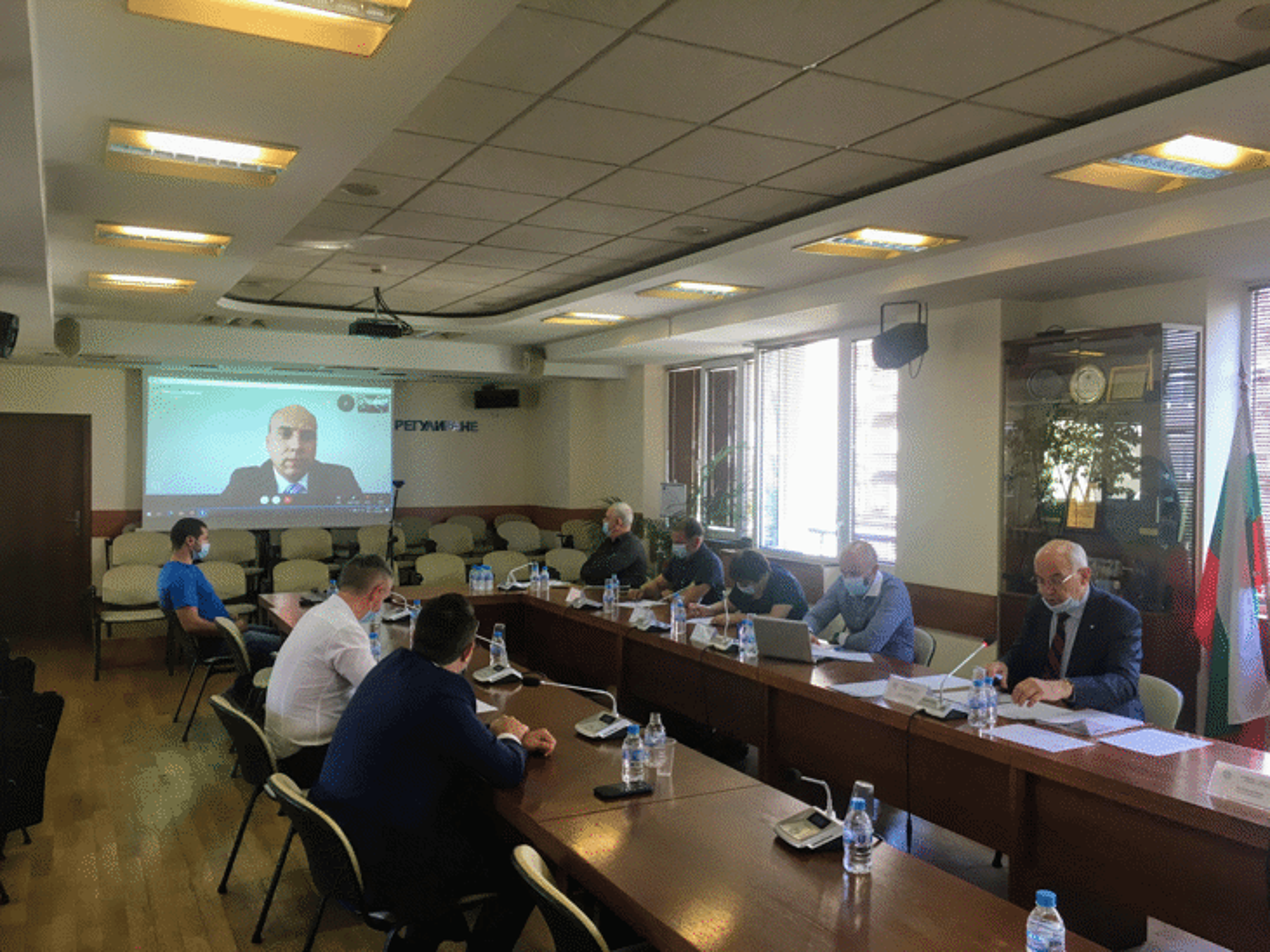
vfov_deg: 48.2
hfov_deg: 61.7
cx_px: 635
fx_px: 1064
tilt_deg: -0.3
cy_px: 476
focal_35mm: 29
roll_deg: -0.9
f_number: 2.2
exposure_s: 1/33
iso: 40
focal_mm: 4.15
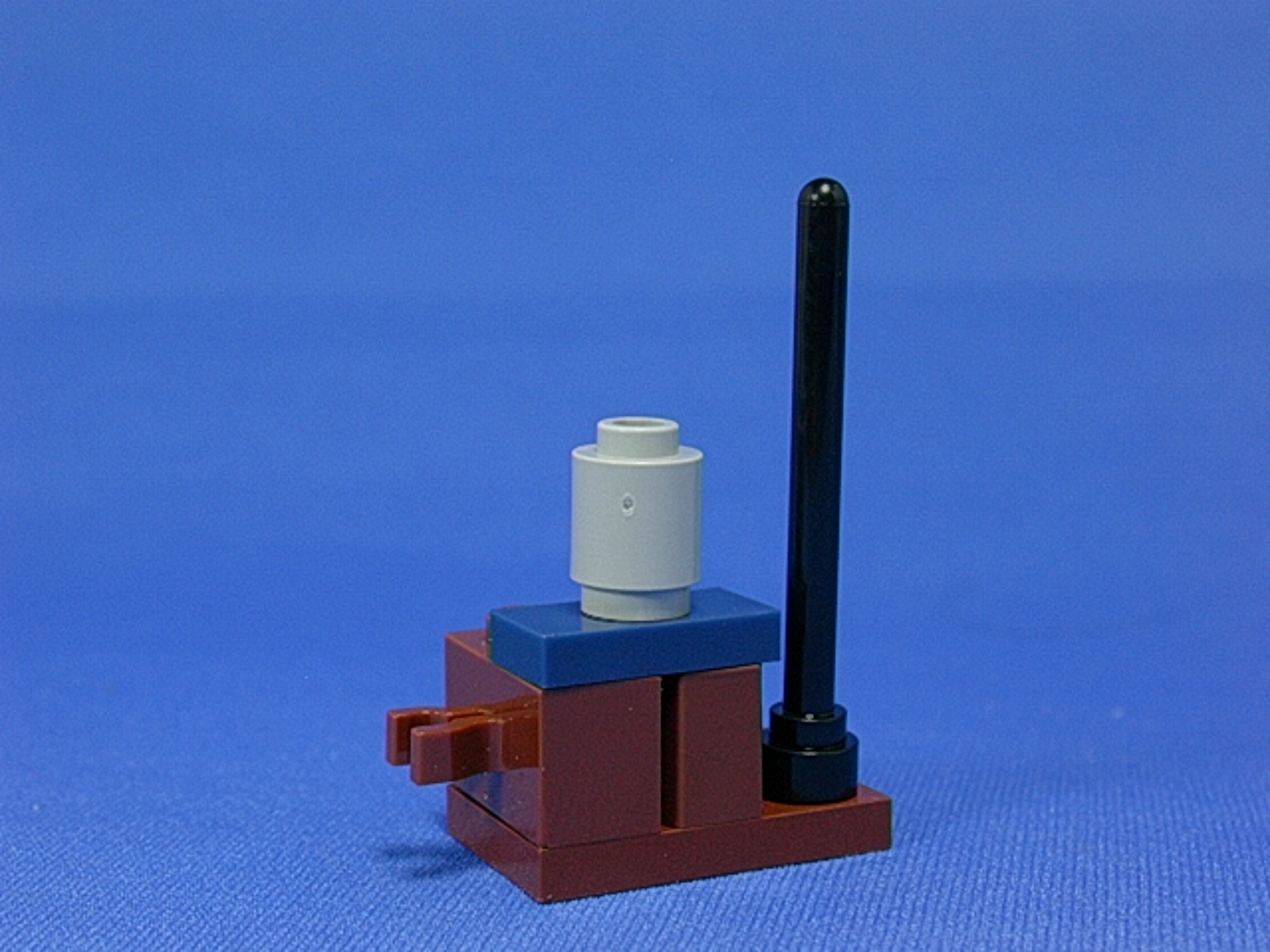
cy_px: 476
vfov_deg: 21.9
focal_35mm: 67
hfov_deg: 29.0
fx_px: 2458
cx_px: 635
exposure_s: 1/19.5
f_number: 3.6
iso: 70
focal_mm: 10.2
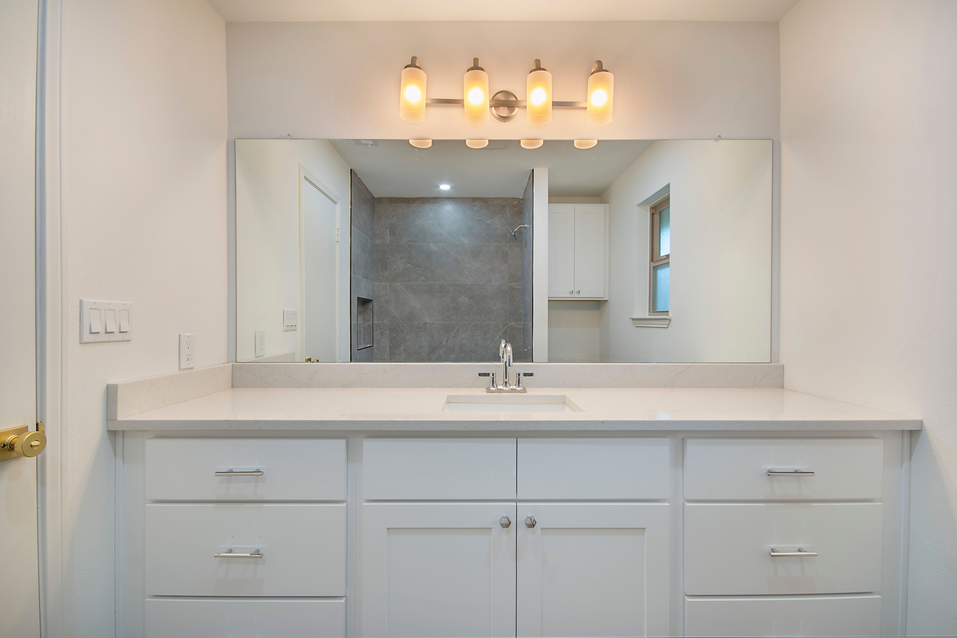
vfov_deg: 77.3
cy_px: 319
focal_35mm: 15
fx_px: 399
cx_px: 478
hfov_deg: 100.4
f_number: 8
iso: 100
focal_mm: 10
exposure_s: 1/15
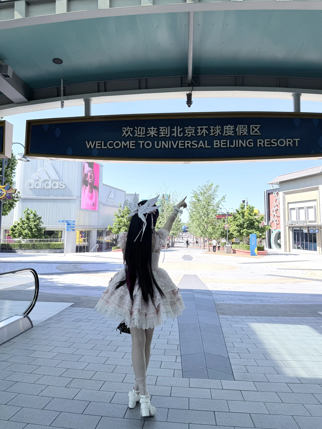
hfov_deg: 56.8
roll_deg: -0.1
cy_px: 214
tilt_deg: +5.7
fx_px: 298
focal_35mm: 24
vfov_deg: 71.6
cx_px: 161
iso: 80
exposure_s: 1/1901
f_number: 1.78
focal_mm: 6.76
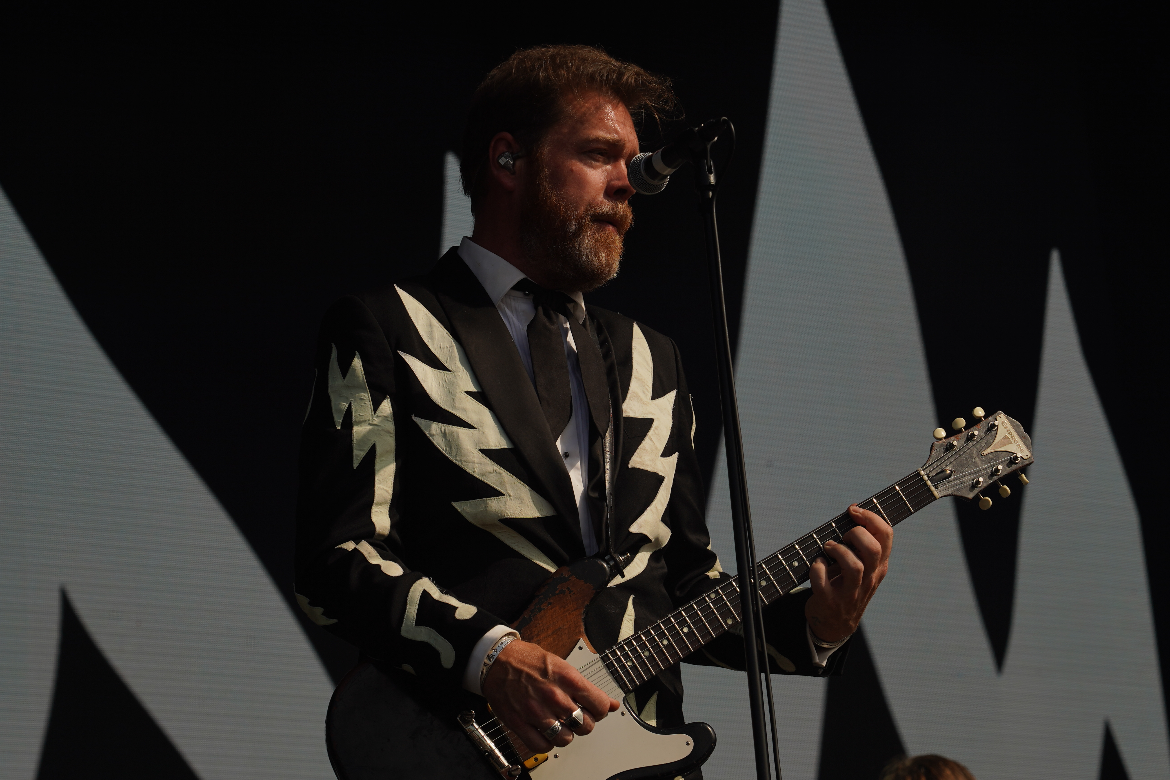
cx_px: 635
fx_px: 3932
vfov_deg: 11.3
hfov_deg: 16.9
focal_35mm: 121
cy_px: 419
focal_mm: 105
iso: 100
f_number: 8
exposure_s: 1/800
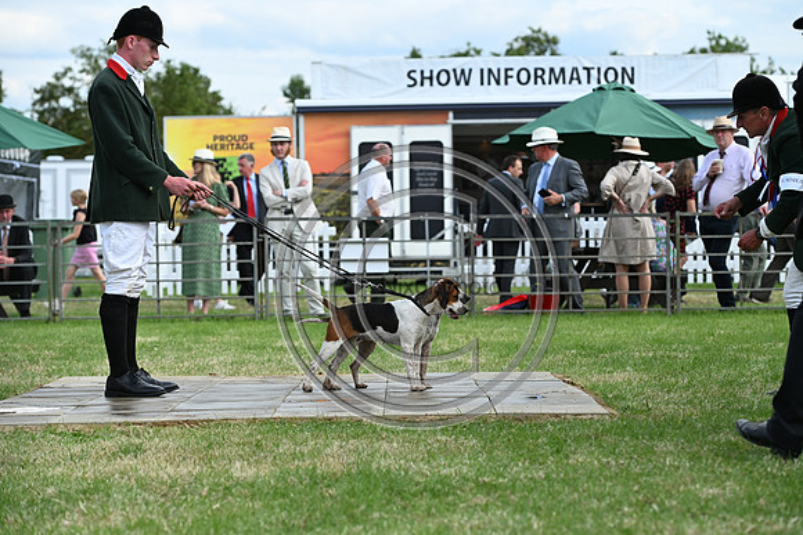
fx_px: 2276
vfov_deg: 13.4
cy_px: 268
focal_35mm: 102
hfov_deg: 20.0
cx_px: 402
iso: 320
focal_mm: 102
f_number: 4.5
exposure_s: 1/1000
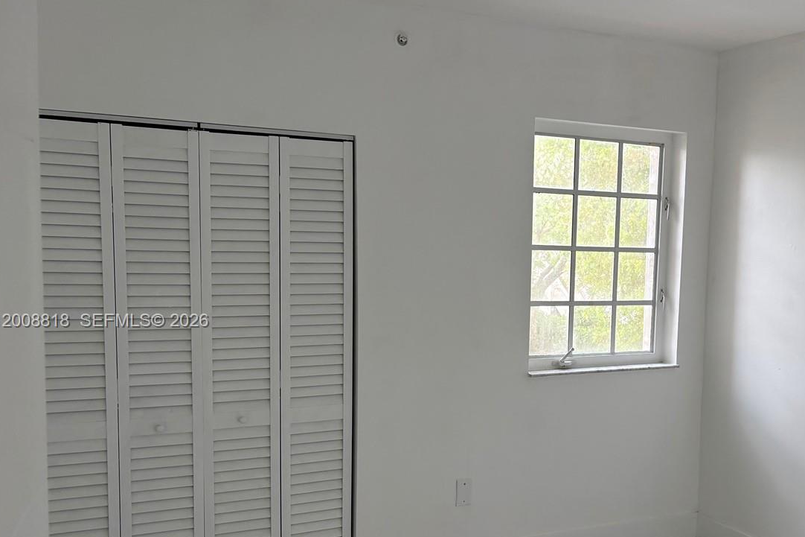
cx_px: 572
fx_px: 894
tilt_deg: -4.4
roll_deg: -1.7
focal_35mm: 40
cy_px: 322
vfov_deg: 33.3
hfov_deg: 47.2
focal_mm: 5.96
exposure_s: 1/120
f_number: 1.6
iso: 80
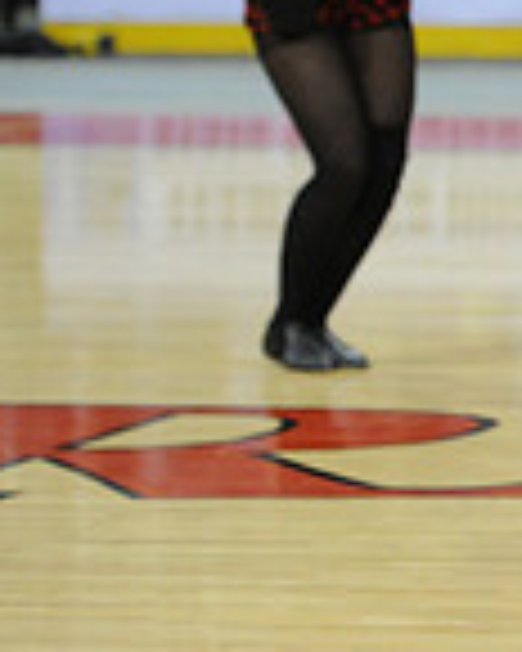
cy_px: 45
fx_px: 7609
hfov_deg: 3.9
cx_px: 1292
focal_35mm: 394
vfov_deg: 4.9
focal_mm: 105
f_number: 3.2
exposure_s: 1/640
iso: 5000
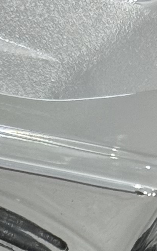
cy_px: 470
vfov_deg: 6.5
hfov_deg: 4.2
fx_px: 2150
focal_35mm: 314
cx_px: 41
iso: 100
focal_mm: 6.76
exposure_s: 1/330
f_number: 1.78
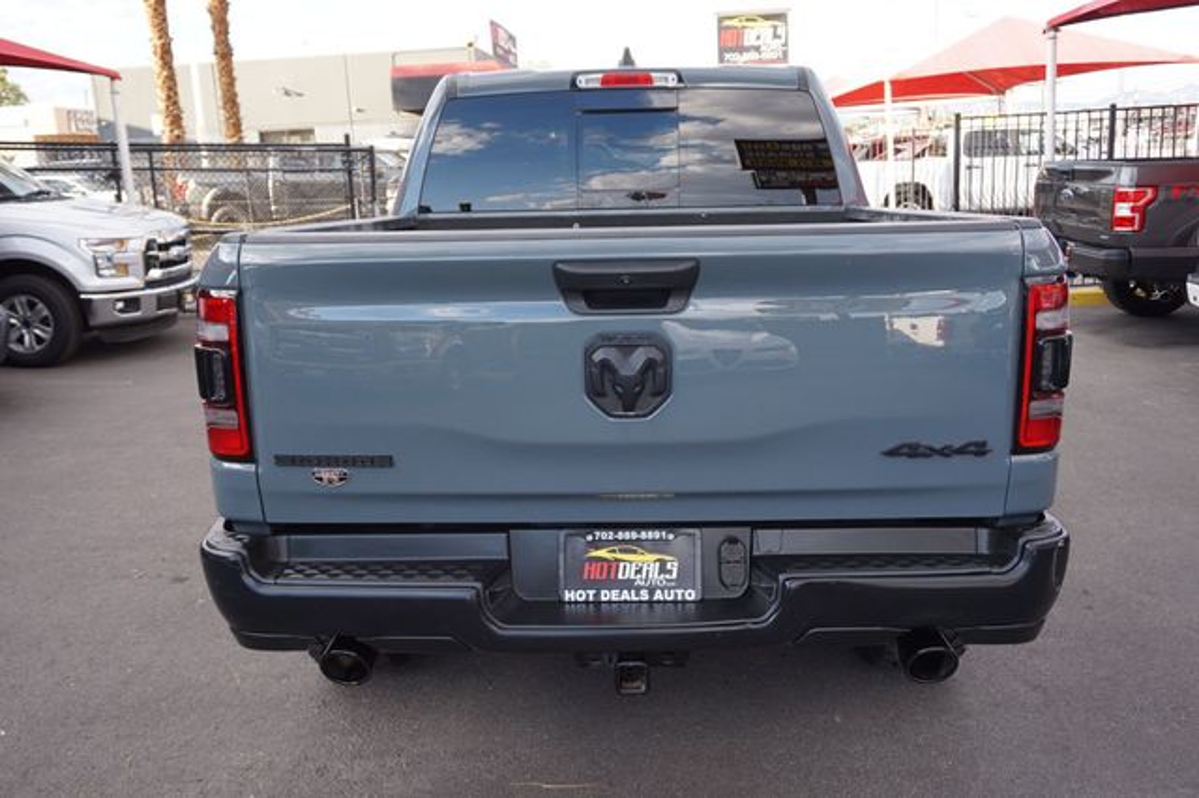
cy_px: 399
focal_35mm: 32
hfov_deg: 59.5
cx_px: 600
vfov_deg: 41.7
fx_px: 1049
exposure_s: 1/80
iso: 100
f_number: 5
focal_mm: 21
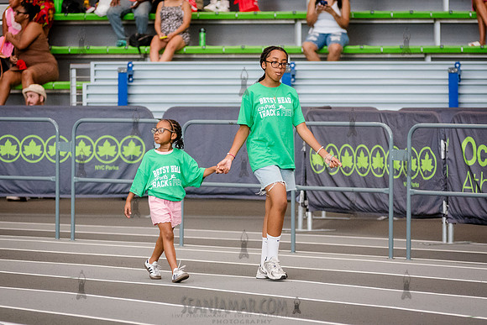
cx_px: 244
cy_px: 149
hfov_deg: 9.7
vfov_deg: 6.5
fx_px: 2860
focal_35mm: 211
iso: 6400
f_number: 3.5
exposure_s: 1/1000
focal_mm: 145
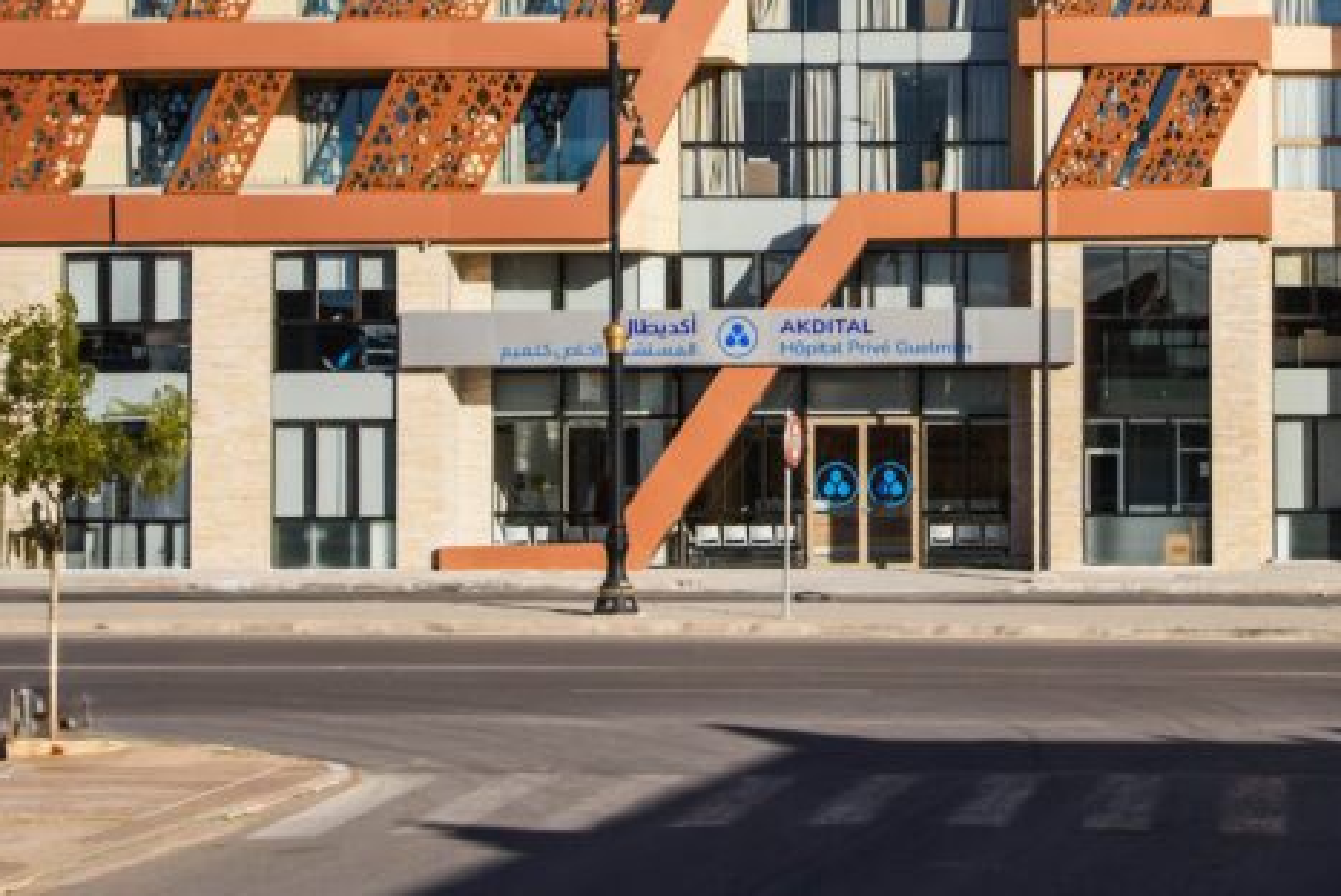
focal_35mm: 92
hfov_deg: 22.1
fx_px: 3429
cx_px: 867
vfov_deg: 14.6
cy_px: -7
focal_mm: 42
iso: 100
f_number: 8
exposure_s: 1/320
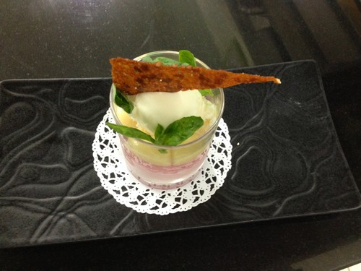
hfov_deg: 52.6
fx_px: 365
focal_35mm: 35
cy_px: 136
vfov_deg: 40.7
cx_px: 180
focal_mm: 4.28
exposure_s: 1/20
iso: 250
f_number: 2.4
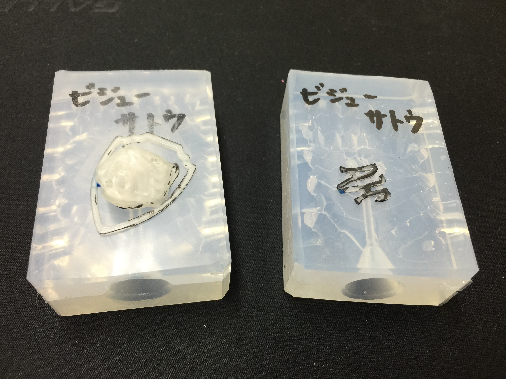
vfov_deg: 48.2
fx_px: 424
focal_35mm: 29
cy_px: 190
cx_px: 253
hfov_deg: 61.7
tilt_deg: -57.3
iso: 50
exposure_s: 1/17
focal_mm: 4.15
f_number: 2.2
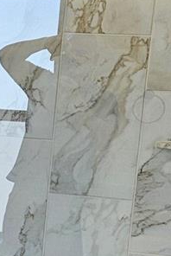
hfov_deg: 10.1
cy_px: 182
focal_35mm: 124
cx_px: -187
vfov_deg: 16.4
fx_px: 881
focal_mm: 5.4
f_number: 1.8
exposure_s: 1/120
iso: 80
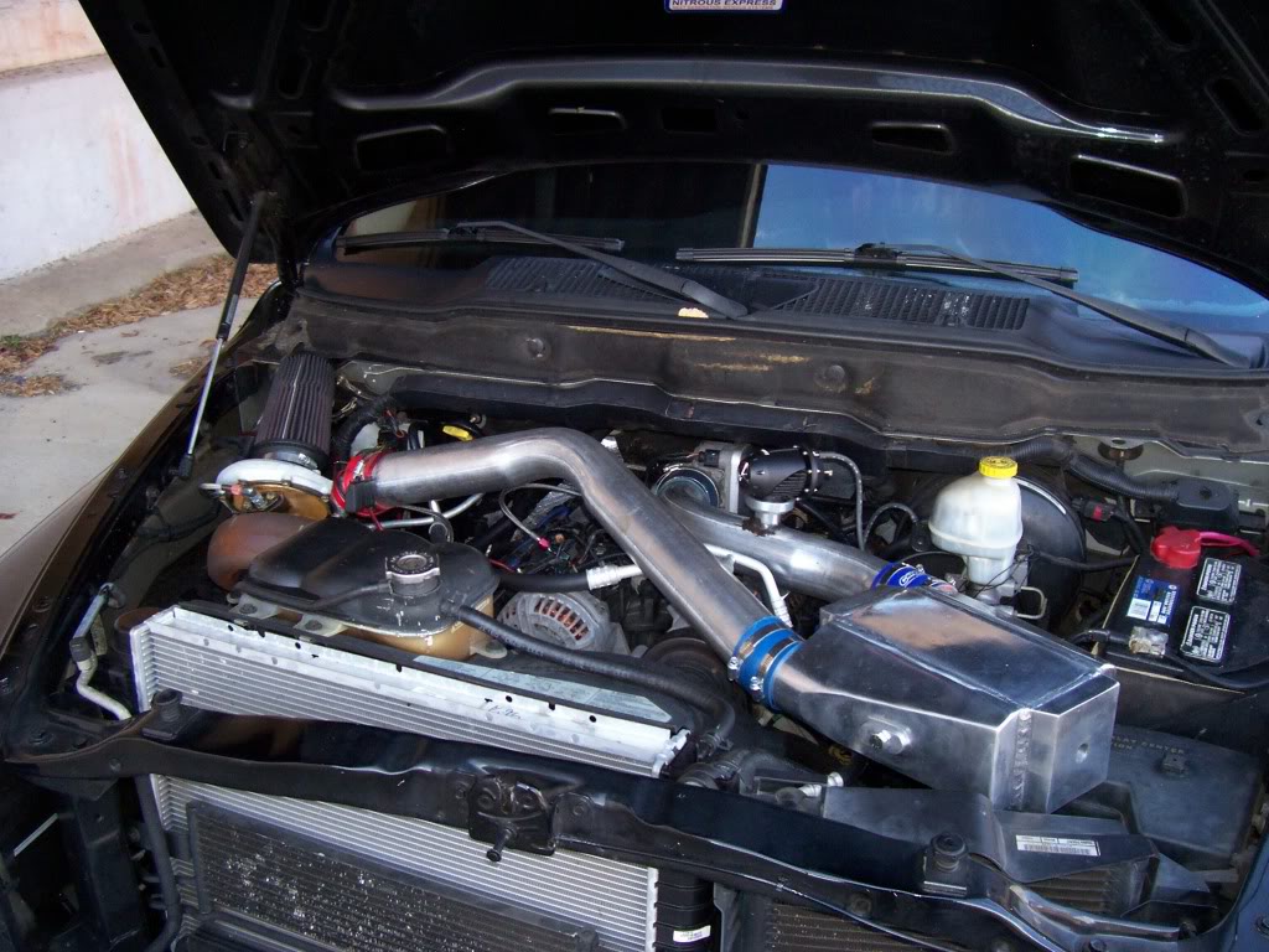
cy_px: 476
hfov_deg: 54.0
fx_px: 1246
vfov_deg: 41.8
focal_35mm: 34
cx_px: 634
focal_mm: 5.6
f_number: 2.7
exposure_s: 1/112
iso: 140
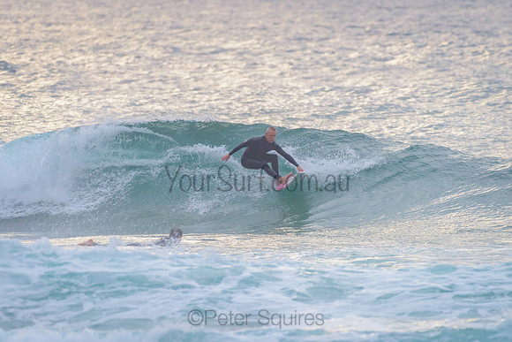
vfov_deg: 2.2
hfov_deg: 3.4
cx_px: 248
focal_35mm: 613
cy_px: 168
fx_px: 8722
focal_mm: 500
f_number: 5.6
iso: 450
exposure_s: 1/1250
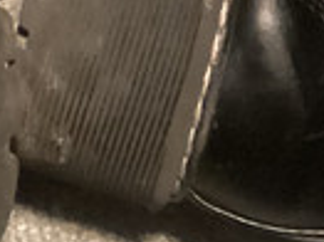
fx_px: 1421
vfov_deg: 9.3
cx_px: 45
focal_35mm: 152
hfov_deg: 12.9
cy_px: -205
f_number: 2.4
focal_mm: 3.3
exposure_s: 1/17
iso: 640
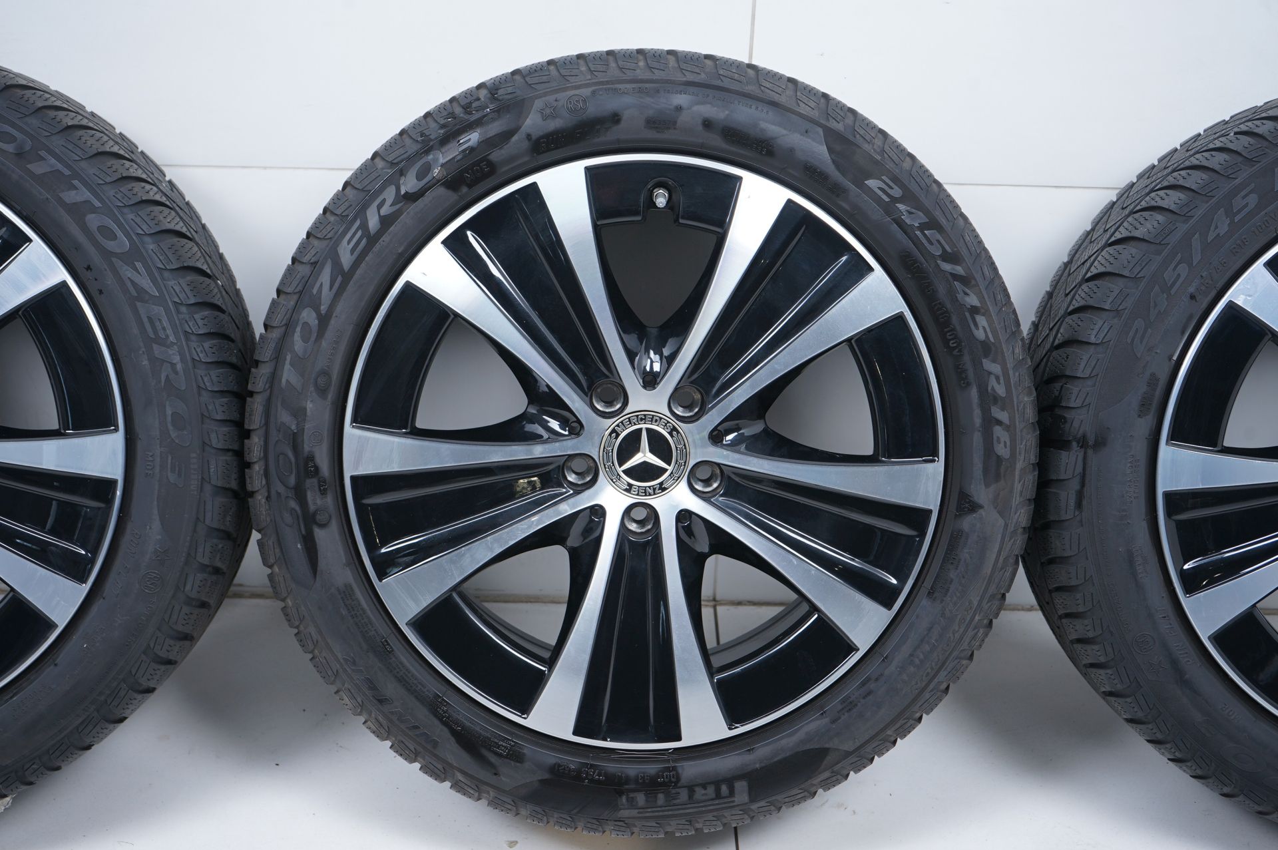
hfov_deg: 40.4
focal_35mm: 49
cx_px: 639
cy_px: 425
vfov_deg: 27.5
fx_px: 1738
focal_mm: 49
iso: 250
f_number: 7.1
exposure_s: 1/125
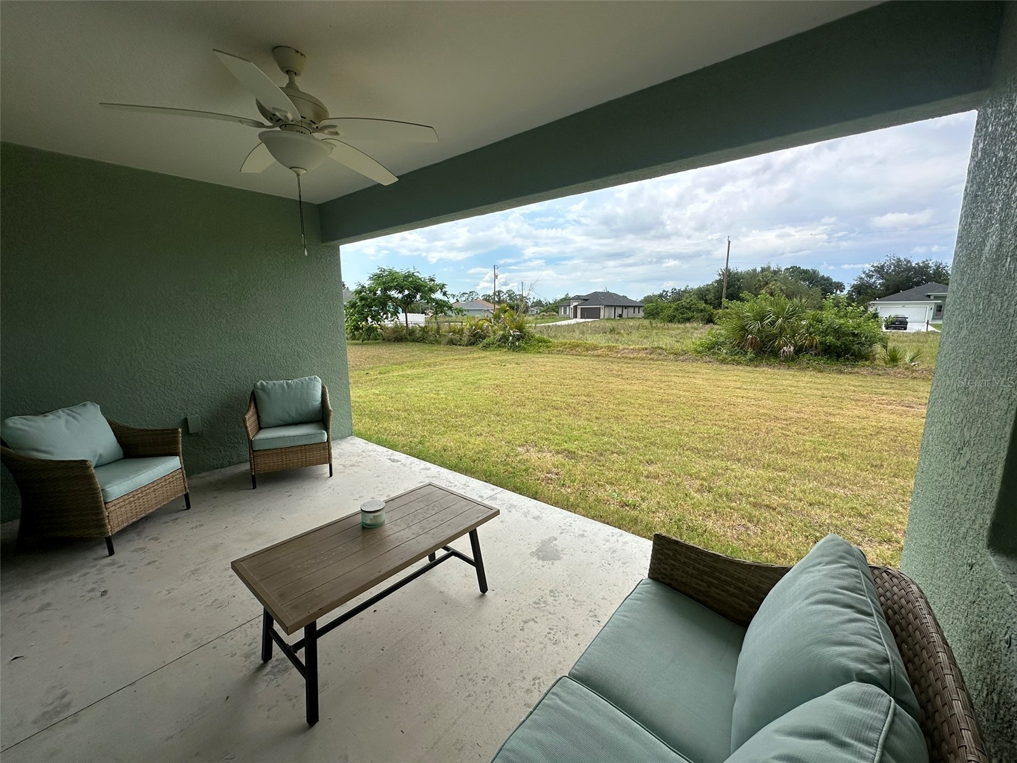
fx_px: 411
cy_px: 382
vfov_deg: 85.7
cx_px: 508
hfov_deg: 102.1
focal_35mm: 14
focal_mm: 2.22
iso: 40
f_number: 2.2
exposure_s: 1/1916
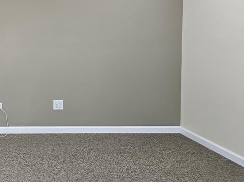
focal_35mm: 49
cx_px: -13
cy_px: 49
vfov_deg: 29.2
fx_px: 345
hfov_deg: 34.5
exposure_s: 1/120
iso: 200
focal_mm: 5.4
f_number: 1.8
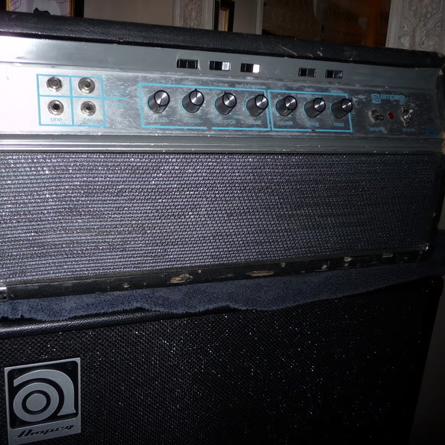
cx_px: 177
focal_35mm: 34
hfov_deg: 48.2
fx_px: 495
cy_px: 228
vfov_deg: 48.4
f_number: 3.3
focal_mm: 4.7
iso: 100
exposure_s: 1/30
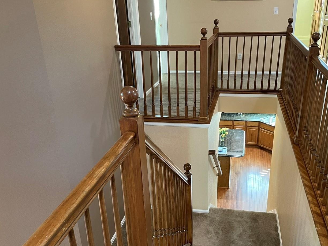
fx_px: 322
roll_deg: +2.0
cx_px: 189
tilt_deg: -24.4
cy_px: 142
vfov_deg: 41.7
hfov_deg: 53.7
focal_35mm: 34
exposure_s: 1/60
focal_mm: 4.2
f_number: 1.6
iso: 320
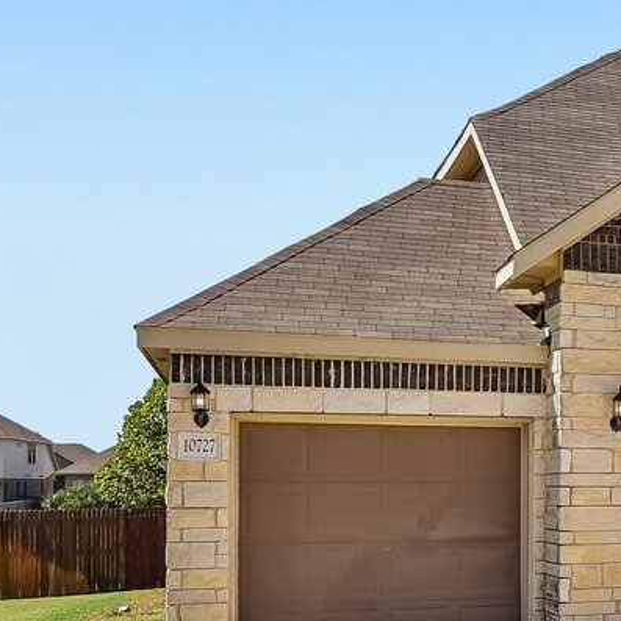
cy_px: 289
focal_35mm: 59
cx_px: 843
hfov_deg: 24.6
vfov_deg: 29.1
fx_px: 1197
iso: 400
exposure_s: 1/500
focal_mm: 17
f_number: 8
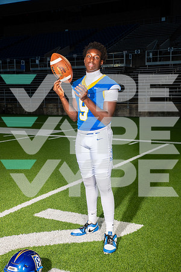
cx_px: 90
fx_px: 362
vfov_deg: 41.1
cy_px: 136
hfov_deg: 28.1
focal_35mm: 48
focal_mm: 48
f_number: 7.1
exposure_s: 1/320
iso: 800
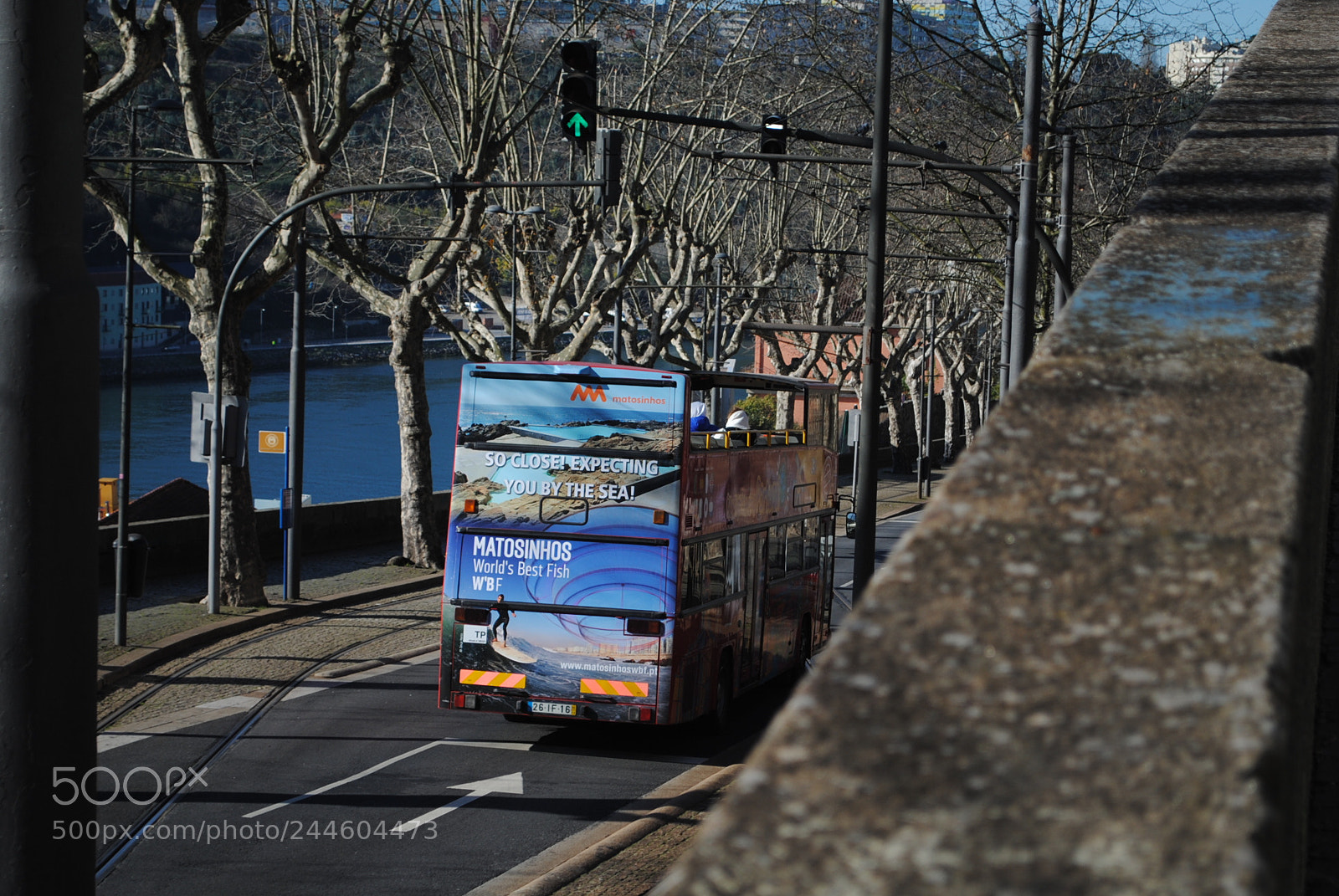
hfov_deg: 27.0
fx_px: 2793
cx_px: 670
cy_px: 448
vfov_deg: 18.2
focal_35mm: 75
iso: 100
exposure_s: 1/500
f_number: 5.6
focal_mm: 50
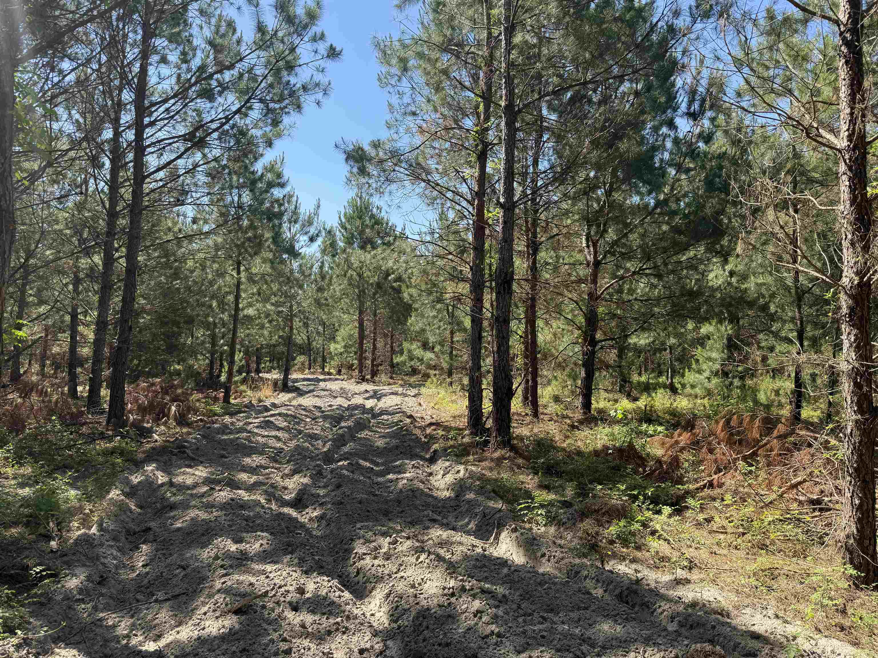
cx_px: 439
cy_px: 329
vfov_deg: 56.8
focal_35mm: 24
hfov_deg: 71.6
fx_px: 609
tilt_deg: +2.9
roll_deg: -0.9
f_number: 1.78
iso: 80
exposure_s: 1/1139
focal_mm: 6.76
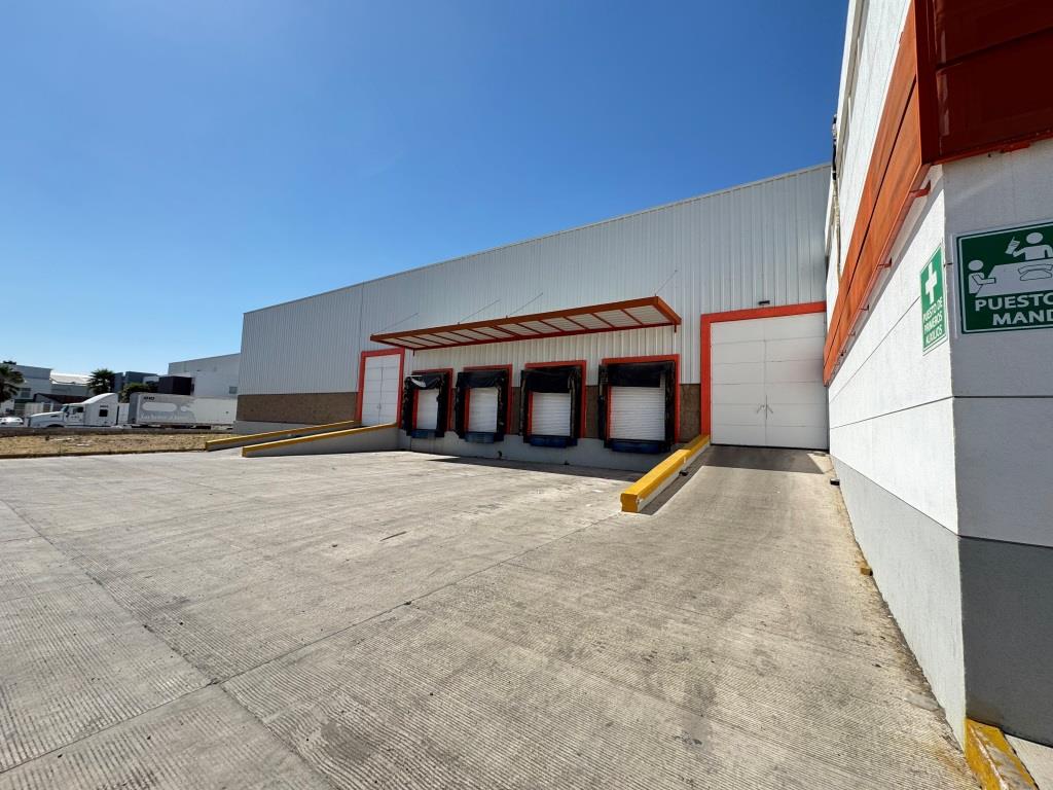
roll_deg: -1.6
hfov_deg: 102.1
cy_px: 395
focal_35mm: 14
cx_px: 526
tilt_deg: +3.1
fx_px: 426
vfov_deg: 85.7
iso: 50
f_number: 2.2
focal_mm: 2.22
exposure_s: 1/1094
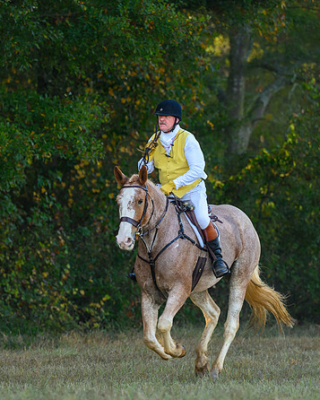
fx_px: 4012
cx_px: 170
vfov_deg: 5.7
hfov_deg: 4.6
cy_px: 213
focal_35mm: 339
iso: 1000
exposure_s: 1/400
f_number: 4
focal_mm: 200
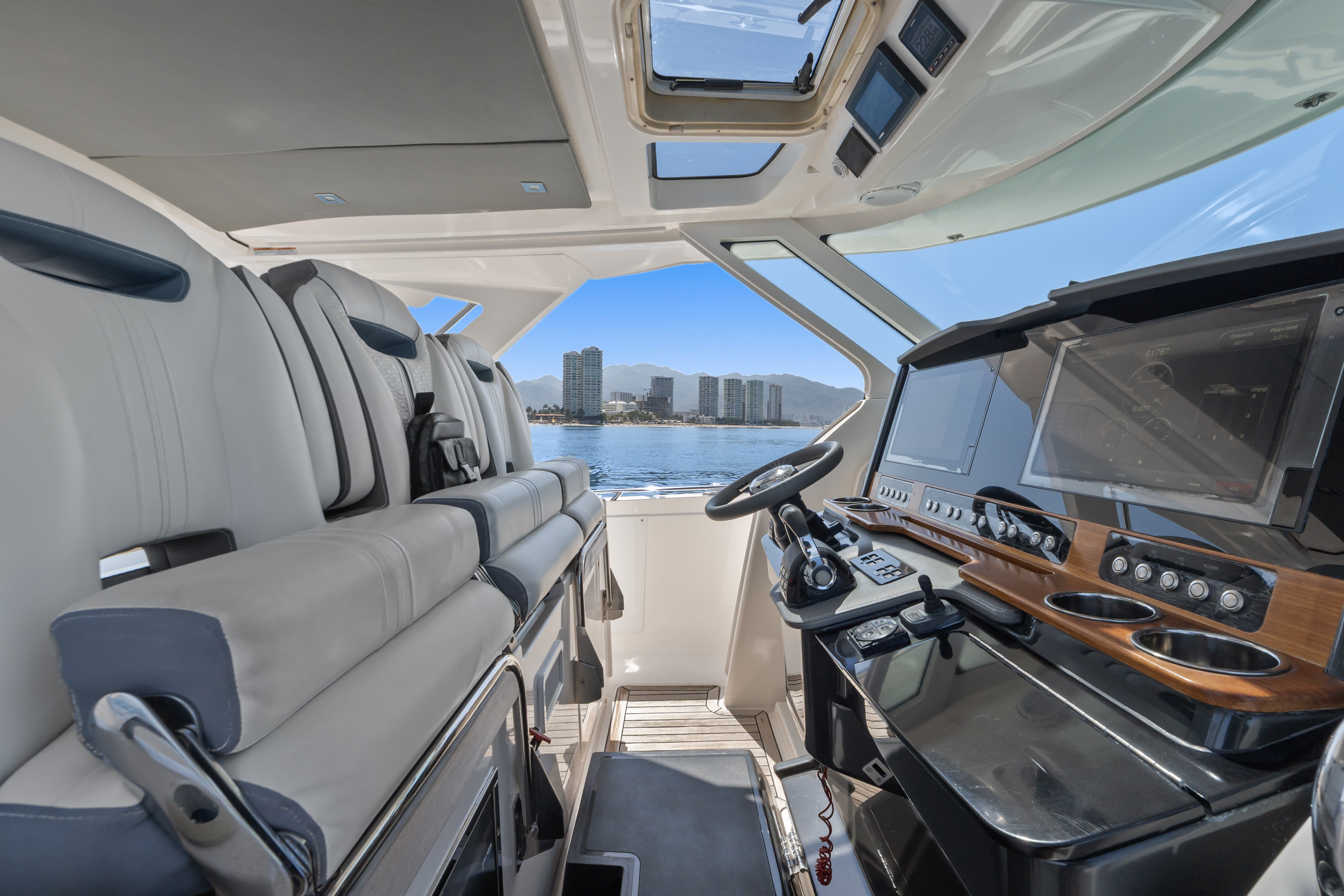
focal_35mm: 15
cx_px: 672
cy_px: 448
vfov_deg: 77.3
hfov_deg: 100.4
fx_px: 560
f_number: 9
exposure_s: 1/320
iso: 250
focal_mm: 10
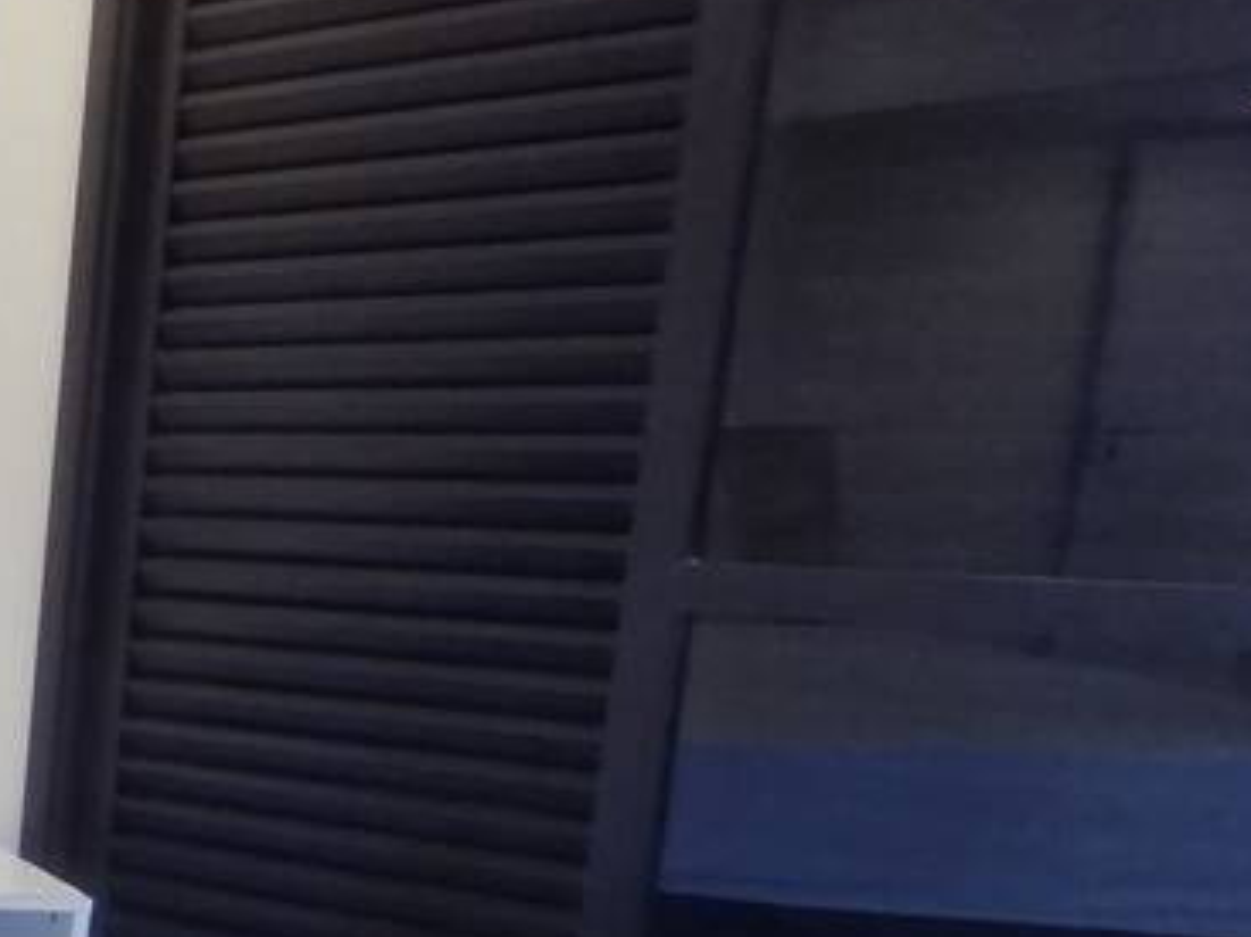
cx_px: -1053
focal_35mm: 51
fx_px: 1843
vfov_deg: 27.9
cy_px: 753
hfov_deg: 21.6
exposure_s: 1/60
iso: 100
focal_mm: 1.74
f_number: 2.2
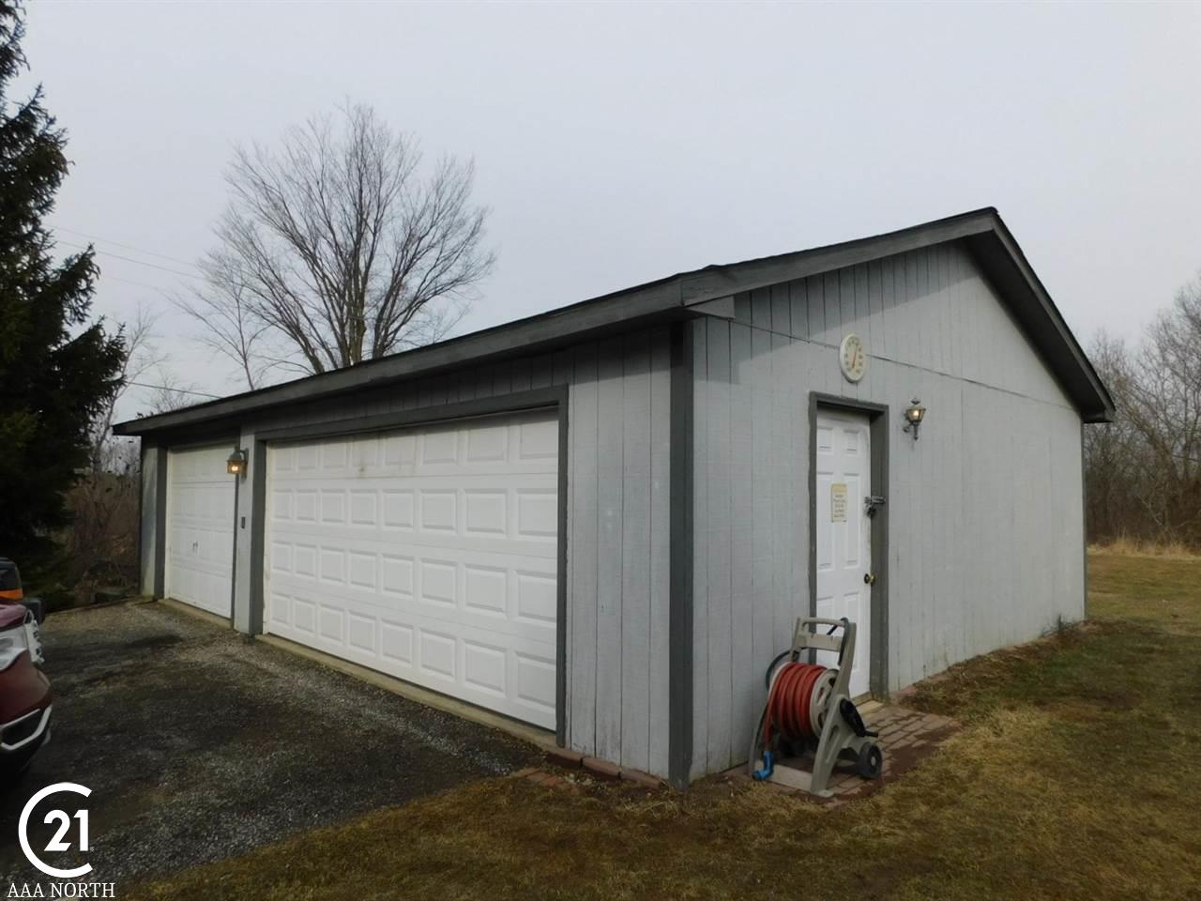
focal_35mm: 23
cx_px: 600
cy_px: 450
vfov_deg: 58.9
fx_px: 798
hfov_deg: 73.9
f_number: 3
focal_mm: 4
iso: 125
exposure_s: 1/1500
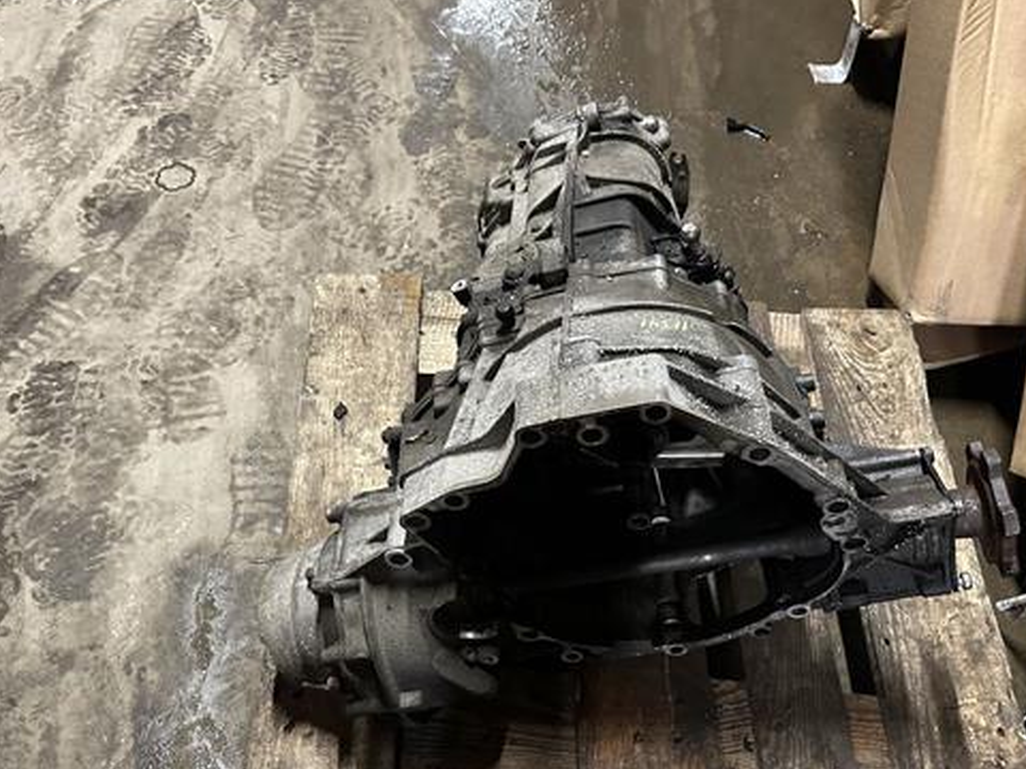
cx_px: 534
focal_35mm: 32
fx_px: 948
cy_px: 434
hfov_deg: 56.8
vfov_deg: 44.1
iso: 640
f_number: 1.78
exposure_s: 1/33
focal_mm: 6.86
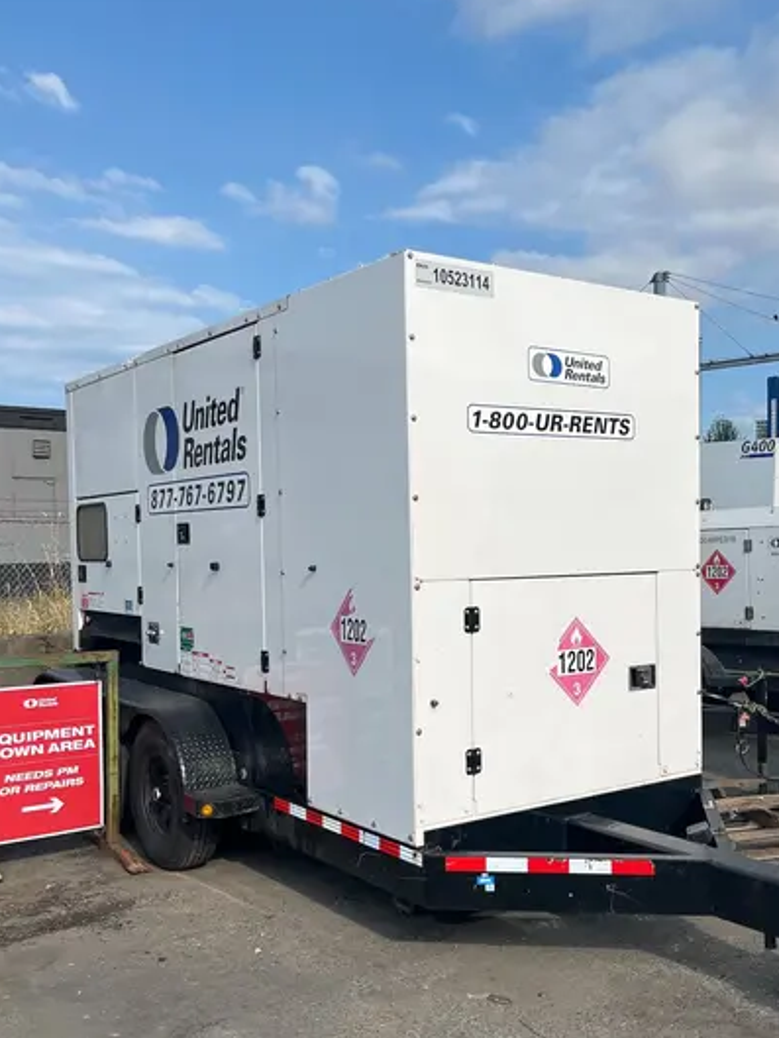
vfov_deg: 51.2
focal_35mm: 36
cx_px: 520
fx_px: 1080
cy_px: 580
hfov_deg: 39.2
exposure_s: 1/4854
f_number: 1.6
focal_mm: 5.1
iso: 50
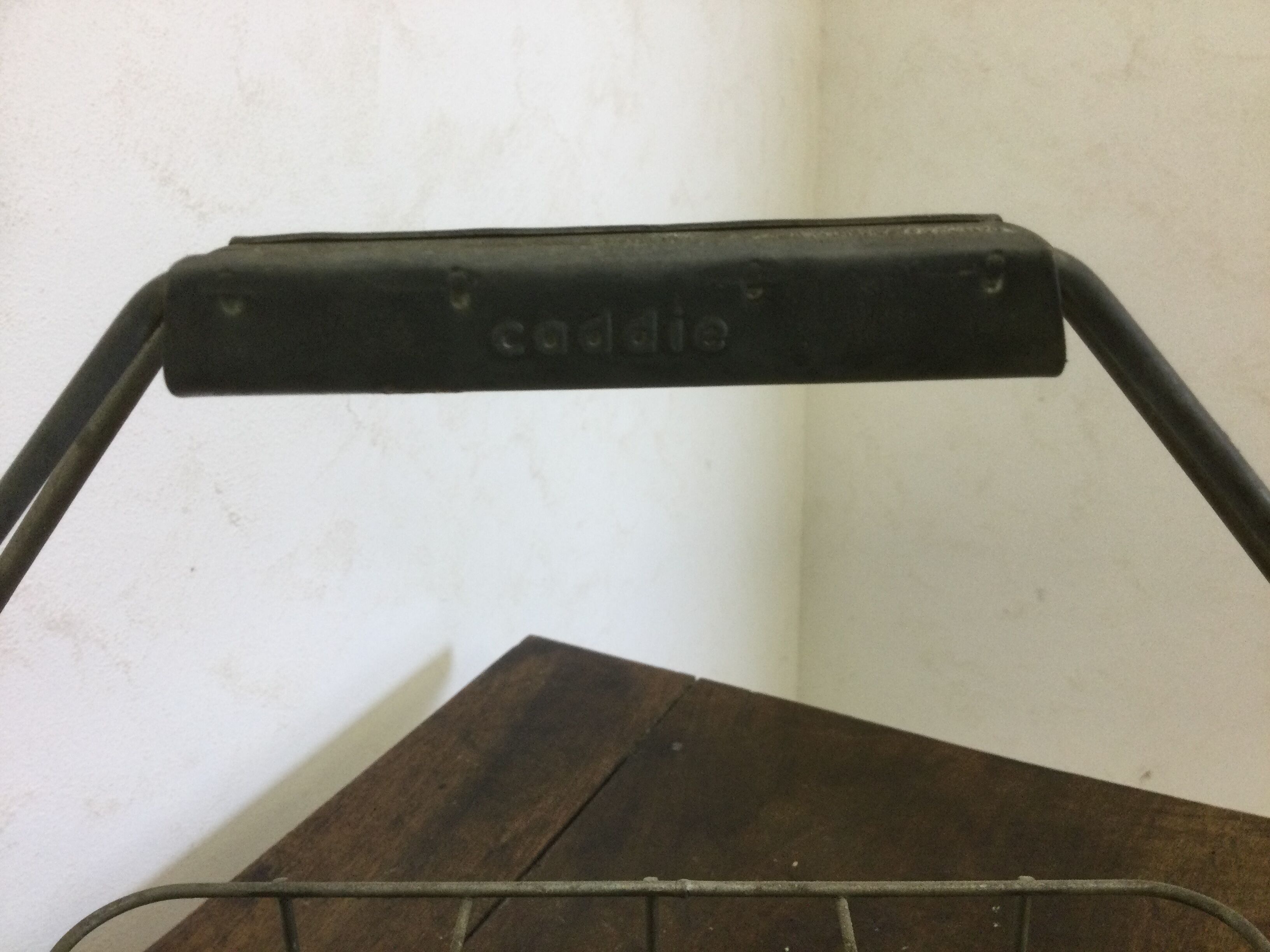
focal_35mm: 31
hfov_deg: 58.4
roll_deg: +0.0
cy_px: 476
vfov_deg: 45.4
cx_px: 635
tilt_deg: -17.9
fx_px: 1137
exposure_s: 1/33
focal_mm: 3.3
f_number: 2.4
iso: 50
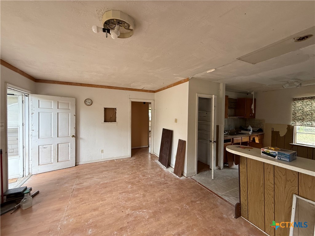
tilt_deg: -1.7
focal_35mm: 14
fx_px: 127
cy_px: 118
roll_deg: -0.1
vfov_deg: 85.7
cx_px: 158
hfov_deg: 102.1
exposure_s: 1/99
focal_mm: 2.22
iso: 200
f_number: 2.2
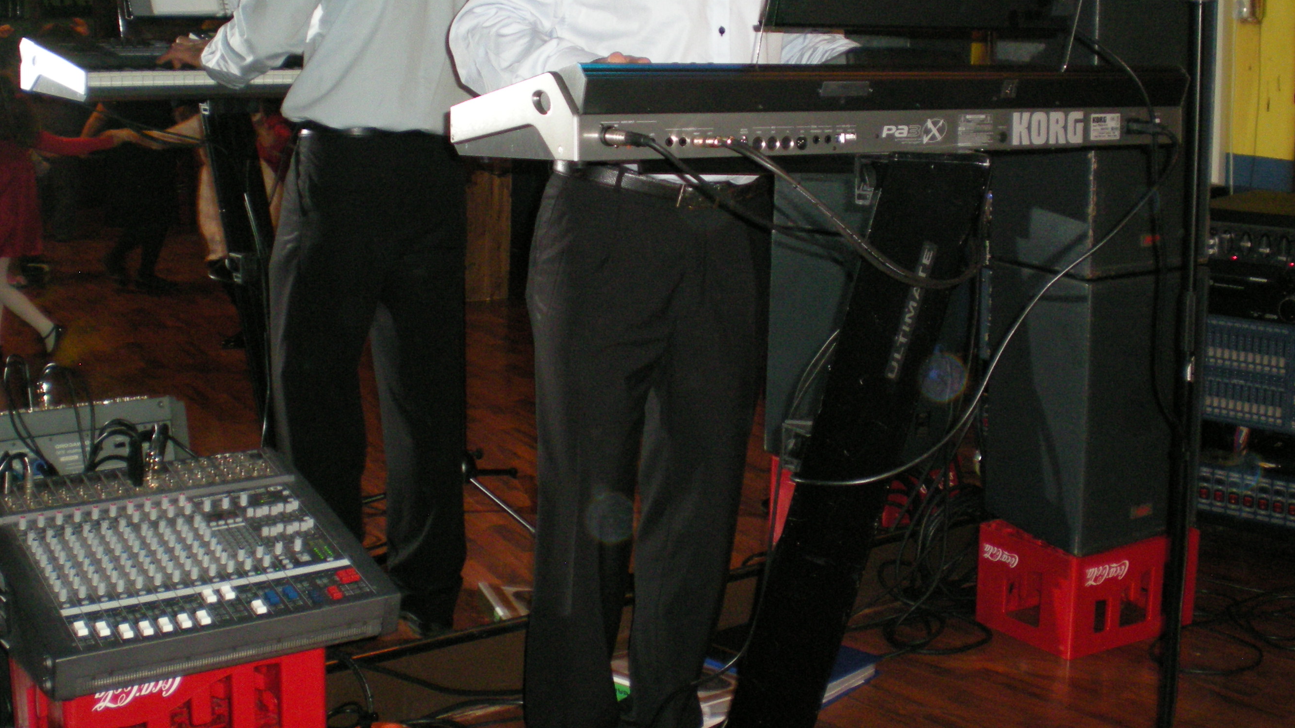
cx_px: 631
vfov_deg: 24.7
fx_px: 1648
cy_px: 216
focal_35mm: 48
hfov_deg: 42.9
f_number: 3.1
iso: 295
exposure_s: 1/60
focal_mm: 6.3
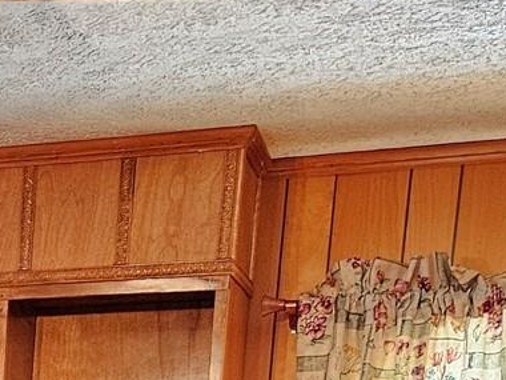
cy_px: 1005
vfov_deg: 10.0
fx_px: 1813
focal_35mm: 124
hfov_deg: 14.8
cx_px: -244
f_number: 1.8
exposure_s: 1/60
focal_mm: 5.4
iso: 640
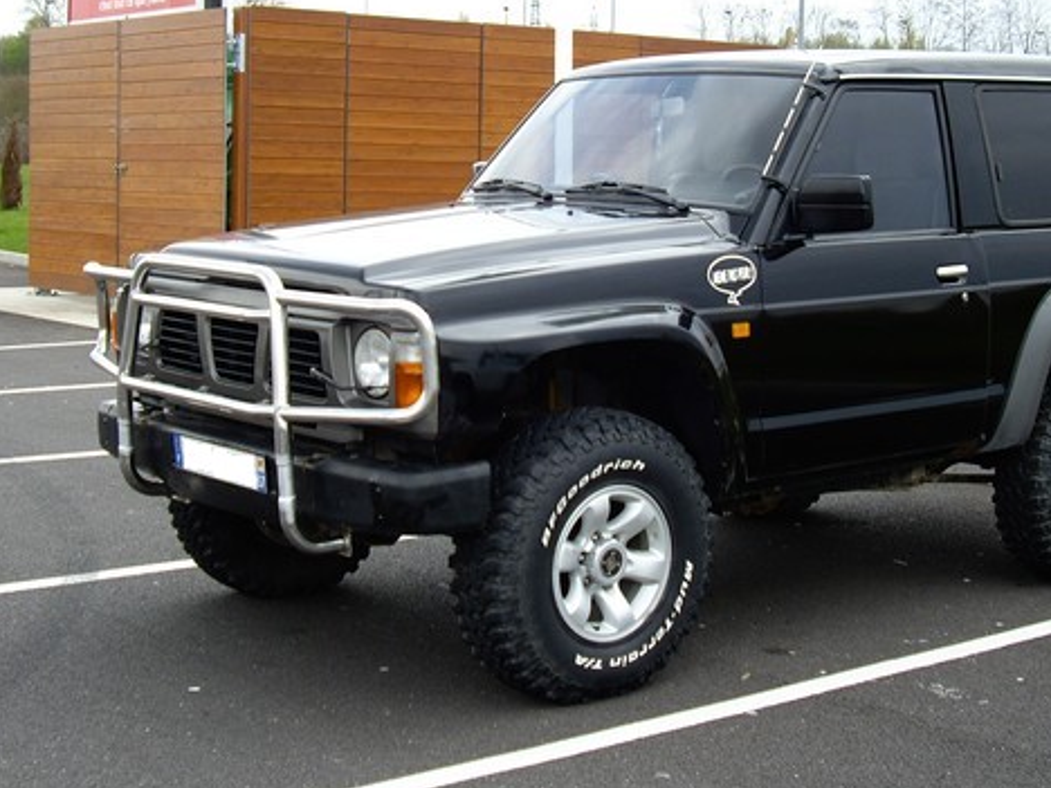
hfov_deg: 29.8
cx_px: 552
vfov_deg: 22.5
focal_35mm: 65
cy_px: 287
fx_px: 1974
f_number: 2.8
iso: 64
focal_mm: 7.9
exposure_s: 1/200
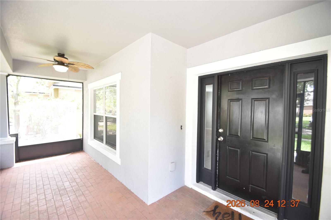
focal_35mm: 15
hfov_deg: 100.4
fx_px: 138
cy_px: 110
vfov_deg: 77.3
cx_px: 166
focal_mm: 10
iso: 400
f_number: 4.8
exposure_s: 1/90
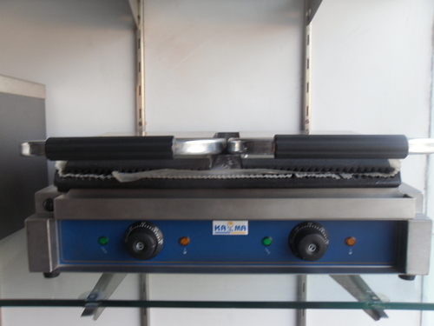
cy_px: 163
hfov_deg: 52.6
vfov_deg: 40.7
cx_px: 217
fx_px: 439
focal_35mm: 35
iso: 100
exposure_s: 1/45
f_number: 3.5
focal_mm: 6.3
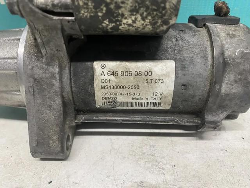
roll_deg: +3.4
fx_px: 181
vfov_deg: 54.9
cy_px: 94
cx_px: 125
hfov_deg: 69.4
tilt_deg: -39.0
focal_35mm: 25
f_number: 1.8
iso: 160
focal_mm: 4.25
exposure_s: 1/50
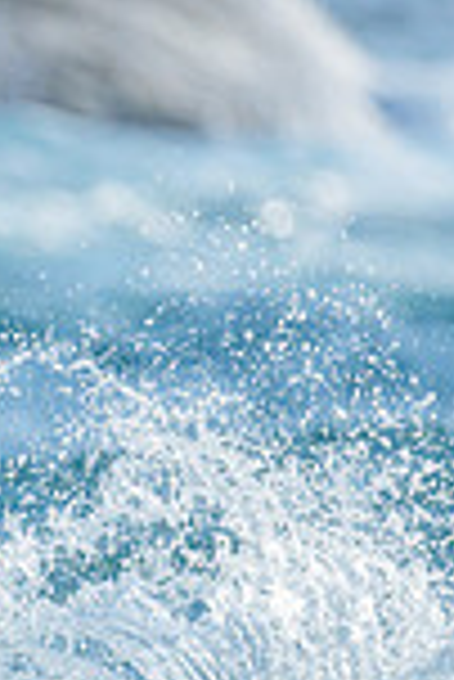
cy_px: 835
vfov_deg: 0.6
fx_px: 64467
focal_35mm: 3416
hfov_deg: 0.4
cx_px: -341
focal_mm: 800
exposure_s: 1/2000
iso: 200
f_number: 6.3
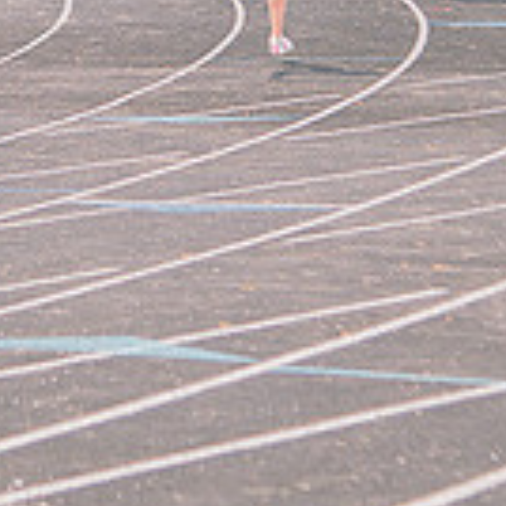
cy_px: -128
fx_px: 4002
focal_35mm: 242
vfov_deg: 7.2
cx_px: 45
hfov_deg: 7.2
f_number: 4
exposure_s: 1/200
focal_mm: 66
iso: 200
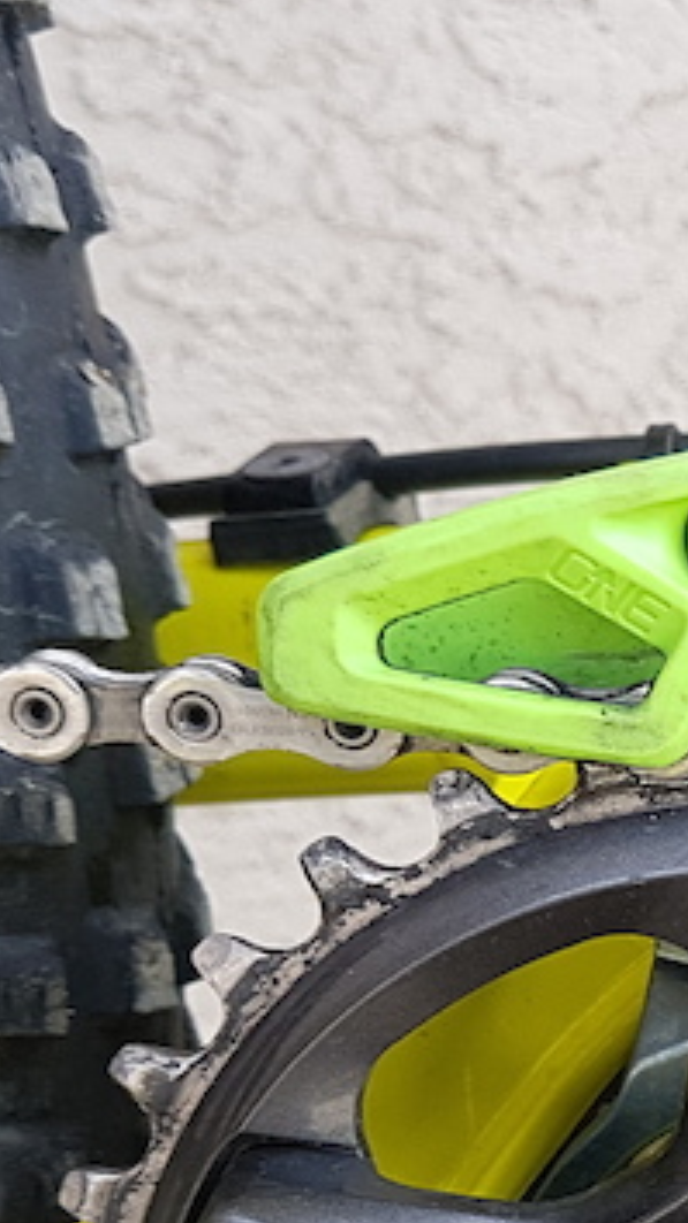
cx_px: 1262
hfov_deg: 13.2
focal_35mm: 82
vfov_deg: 25.6
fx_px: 2661
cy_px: 895
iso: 40
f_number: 1.7
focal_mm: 4.2
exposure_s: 1/172
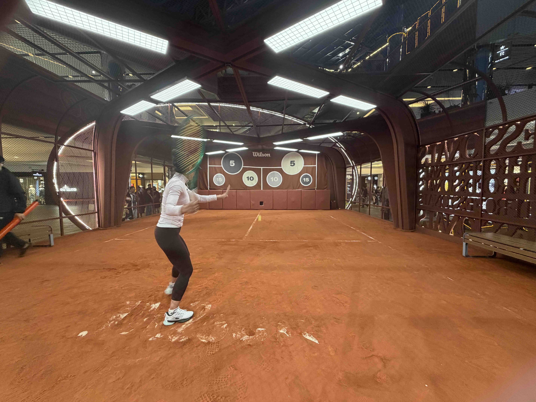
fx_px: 217
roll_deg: -0.1
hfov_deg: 102.1
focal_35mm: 14
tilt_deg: -4.0
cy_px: 201
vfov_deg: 85.7
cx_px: 268
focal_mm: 2.22
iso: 250
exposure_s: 1/50
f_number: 2.2
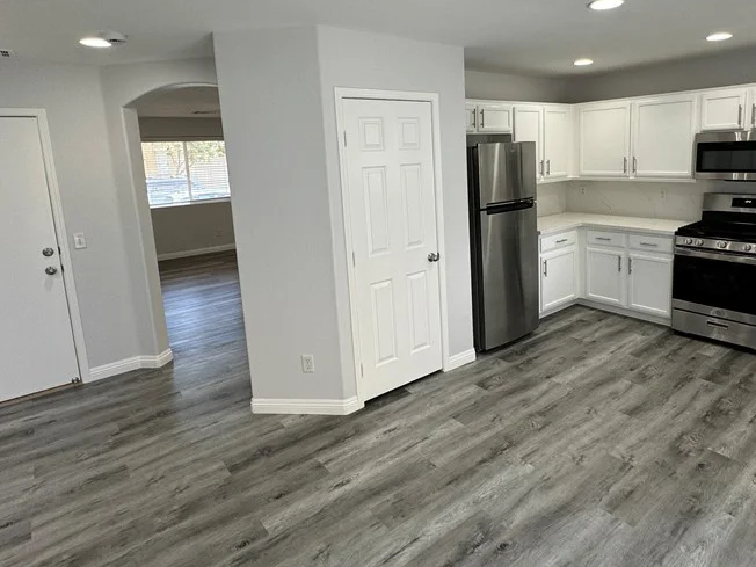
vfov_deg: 60.5
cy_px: 225
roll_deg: +2.2
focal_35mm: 22
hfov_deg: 75.9
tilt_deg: -9.5
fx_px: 480
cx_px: 436
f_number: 2.2
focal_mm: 2.22
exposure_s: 1/120
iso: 80
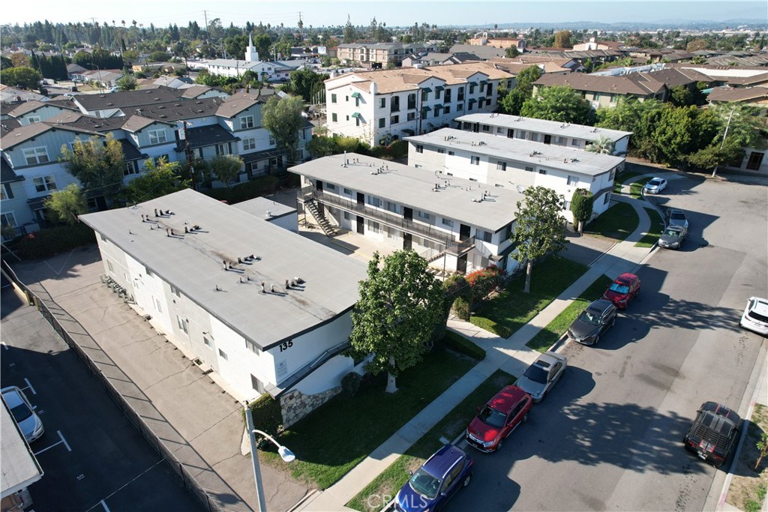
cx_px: 384
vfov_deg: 57.2
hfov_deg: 78.6
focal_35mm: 22
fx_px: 469
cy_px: 256
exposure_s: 1/1000
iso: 100
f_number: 2.8
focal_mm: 8.38
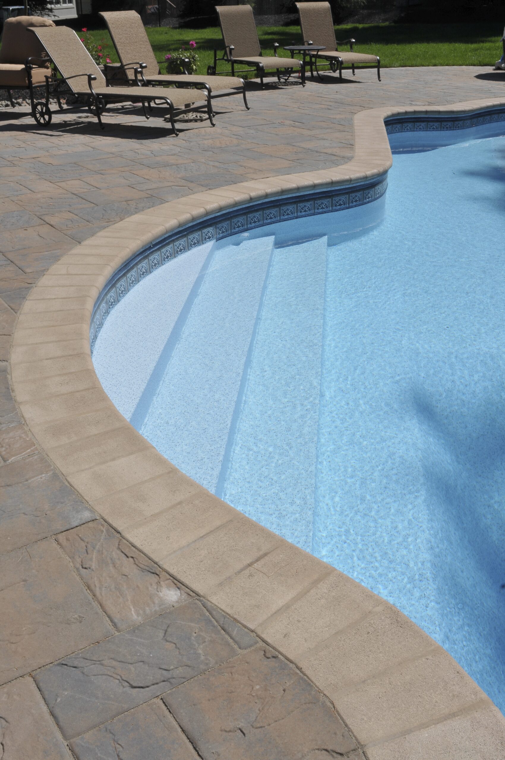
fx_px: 759
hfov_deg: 36.8
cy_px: 380
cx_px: 252
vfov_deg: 53.2
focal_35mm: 36
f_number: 18
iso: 200
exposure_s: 1/200
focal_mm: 24
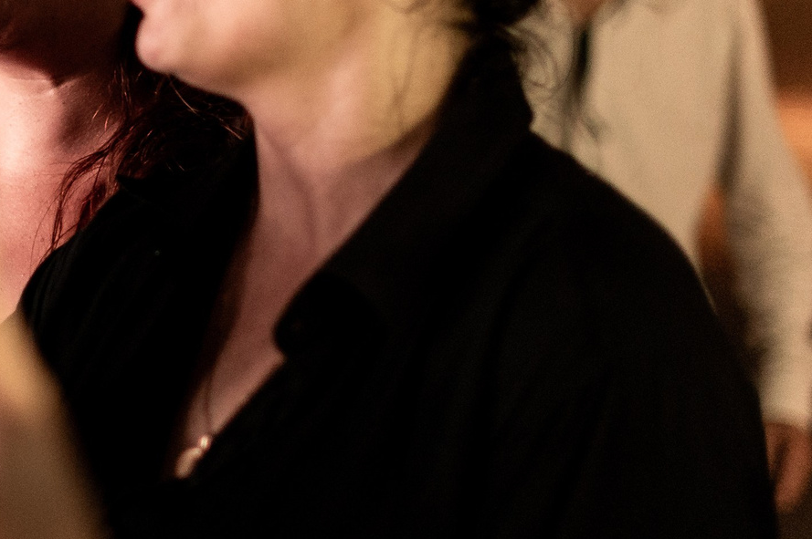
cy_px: 91
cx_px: -36
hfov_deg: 14.0
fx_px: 3245
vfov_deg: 9.5
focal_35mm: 144
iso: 3200
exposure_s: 1/250
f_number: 1.4
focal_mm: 50
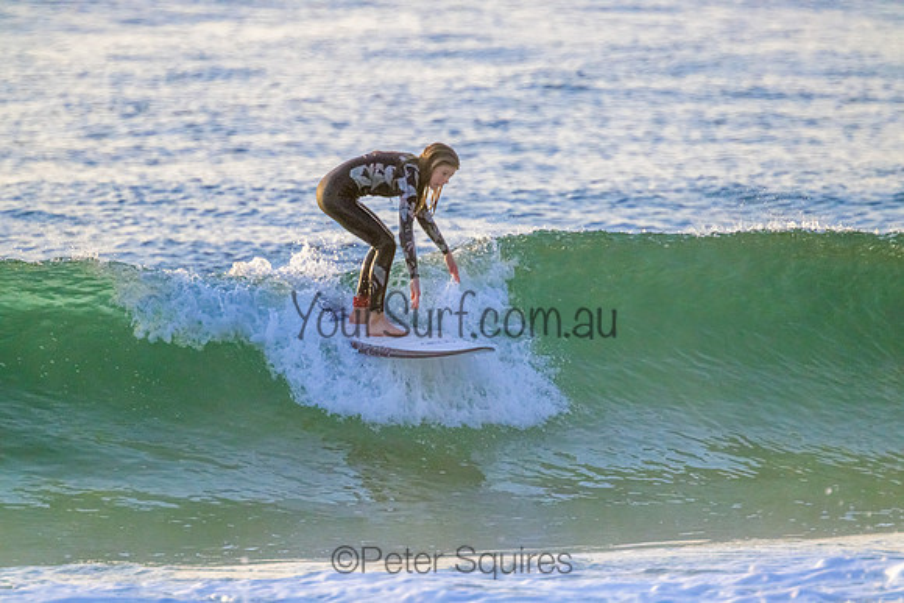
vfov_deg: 1.7
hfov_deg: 2.6
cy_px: 302
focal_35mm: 800
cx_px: 452
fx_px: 20093
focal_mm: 800
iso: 3200
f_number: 11
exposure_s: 1/1600
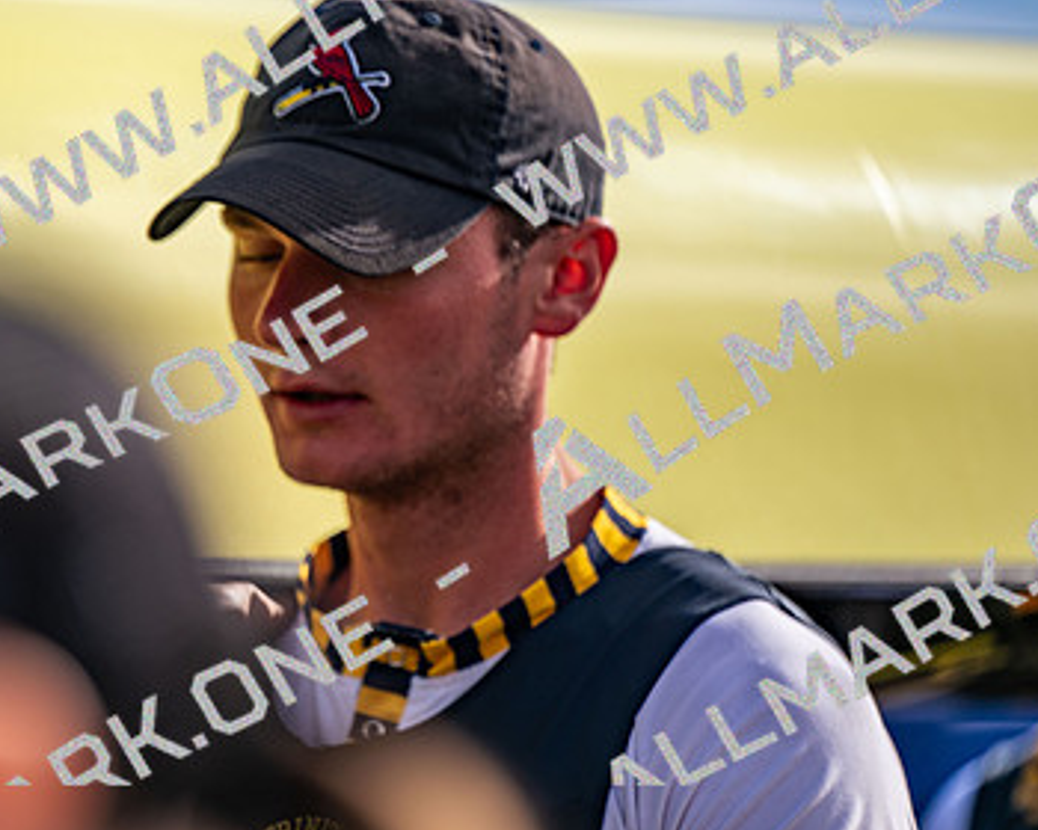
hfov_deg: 6.2
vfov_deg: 5.0
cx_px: 279
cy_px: 277
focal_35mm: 311
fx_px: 9554
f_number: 2.8
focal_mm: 200
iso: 64
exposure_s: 1/2000
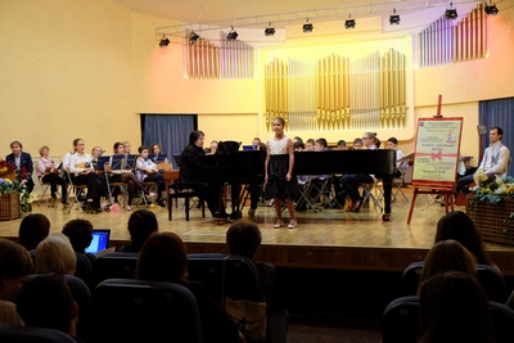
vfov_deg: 33.4
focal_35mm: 40
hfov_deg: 48.4
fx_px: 571
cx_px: 257
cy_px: 172
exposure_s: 1/50
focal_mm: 26.5
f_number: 4
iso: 1600
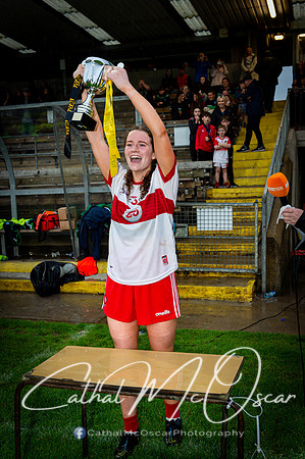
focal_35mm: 44
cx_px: 152
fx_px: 560
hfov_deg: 30.4
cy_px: 230
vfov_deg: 44.5
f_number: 3.5
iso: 1600
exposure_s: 1/200
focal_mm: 44
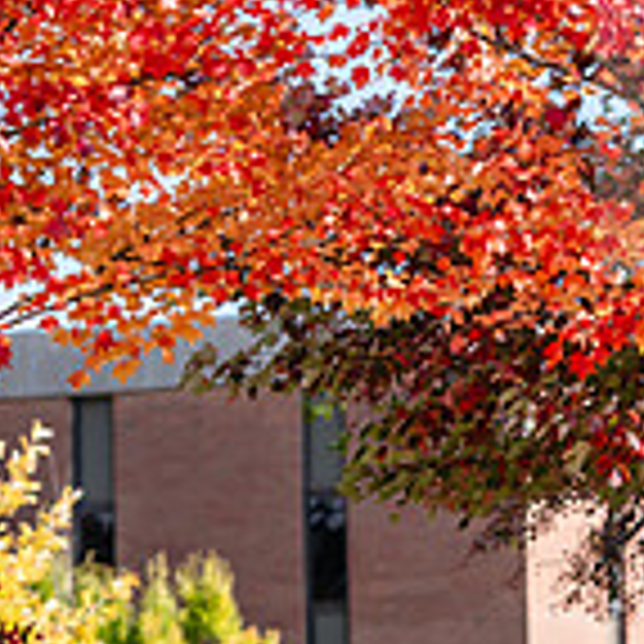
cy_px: 448
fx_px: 7956
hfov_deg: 4.6
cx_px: 459
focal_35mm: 378
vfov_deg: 4.6
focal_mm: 110
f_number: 4
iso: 125
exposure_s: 1/500
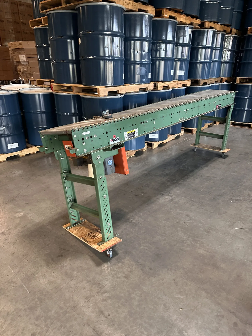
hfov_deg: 56.8
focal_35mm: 24
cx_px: 126
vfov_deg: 71.6
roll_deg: -1.7
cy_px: 168
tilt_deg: -23.2
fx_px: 233
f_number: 1.78
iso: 400
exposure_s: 1/60
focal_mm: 6.86
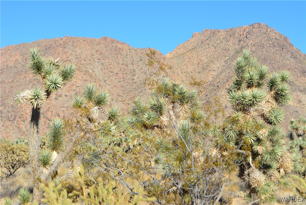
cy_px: 102
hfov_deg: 24.6
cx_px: 153
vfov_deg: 16.6
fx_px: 702
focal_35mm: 82
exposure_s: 1/320
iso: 200
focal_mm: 55
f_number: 10
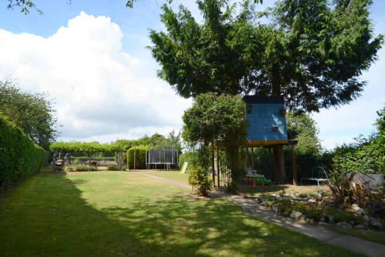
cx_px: 192
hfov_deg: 94.9
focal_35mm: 16
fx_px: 177
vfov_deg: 72.1
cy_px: 128
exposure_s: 1/640
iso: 100
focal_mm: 11
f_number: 5
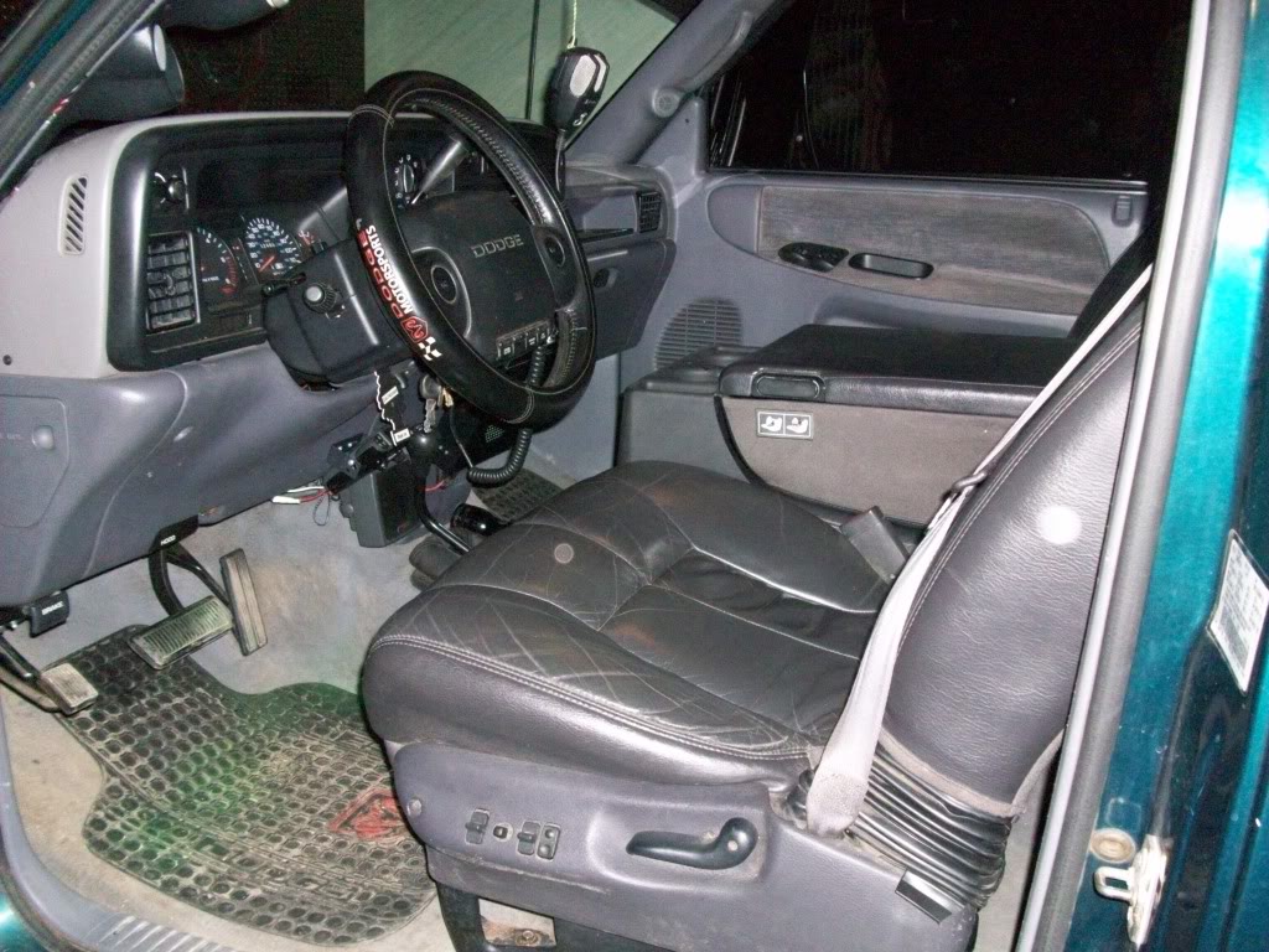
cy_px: 476
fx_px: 1246
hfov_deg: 54.0
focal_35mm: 34
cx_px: 634
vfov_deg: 41.8
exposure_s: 1/60
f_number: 2.8
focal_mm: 5.7
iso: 320
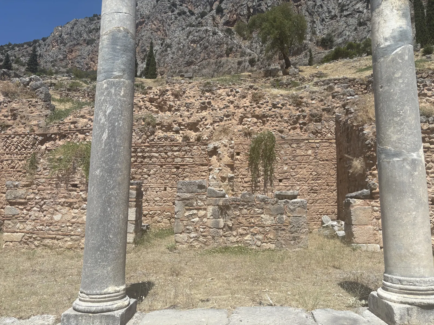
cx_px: 217
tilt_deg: +6.9
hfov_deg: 67.3
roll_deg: +1.4
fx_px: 326
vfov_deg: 53.1
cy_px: 162
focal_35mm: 26
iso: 50
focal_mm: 5.96
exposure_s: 1/4950
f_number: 1.6
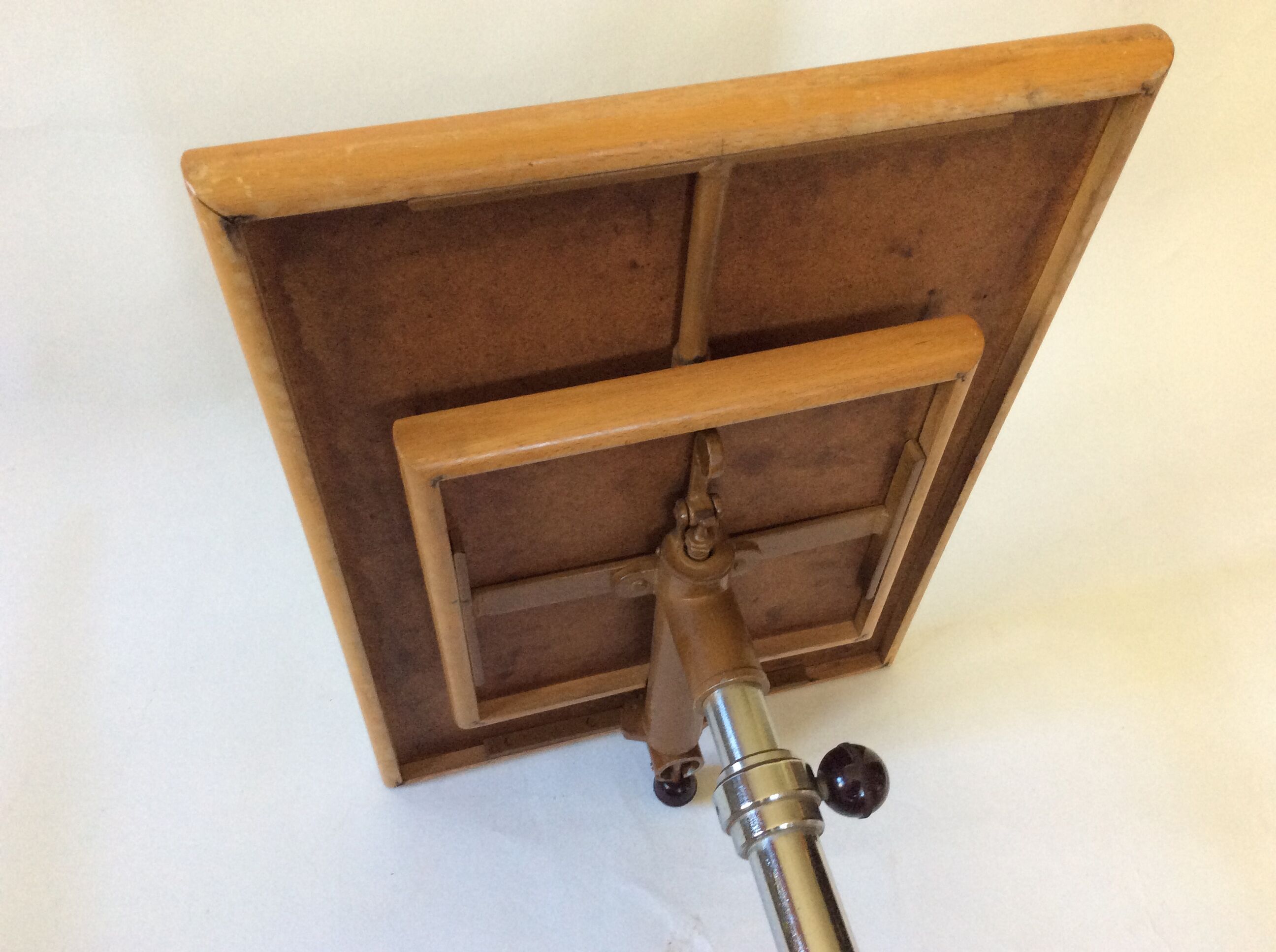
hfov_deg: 56.9
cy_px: 476
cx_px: 638
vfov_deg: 44.1
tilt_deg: -53.0
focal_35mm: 32
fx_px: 1178
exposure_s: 1/25
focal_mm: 3.3
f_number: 2.4
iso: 160
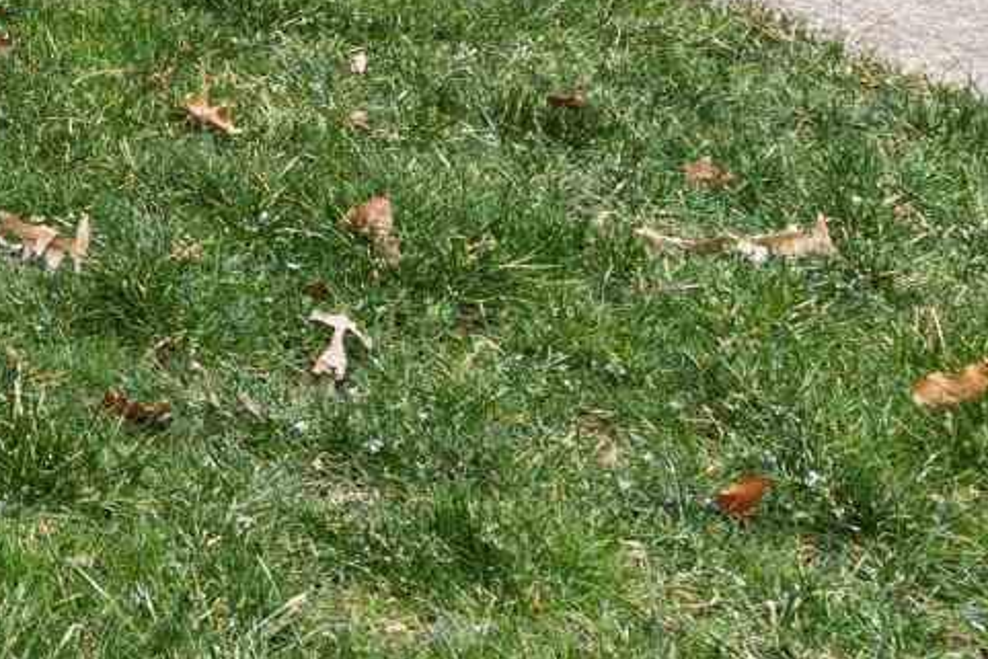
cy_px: -797
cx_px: -1021
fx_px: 2910
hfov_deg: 15.3
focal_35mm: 106
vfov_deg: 11.3
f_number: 9
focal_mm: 17
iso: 160
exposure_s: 1/100
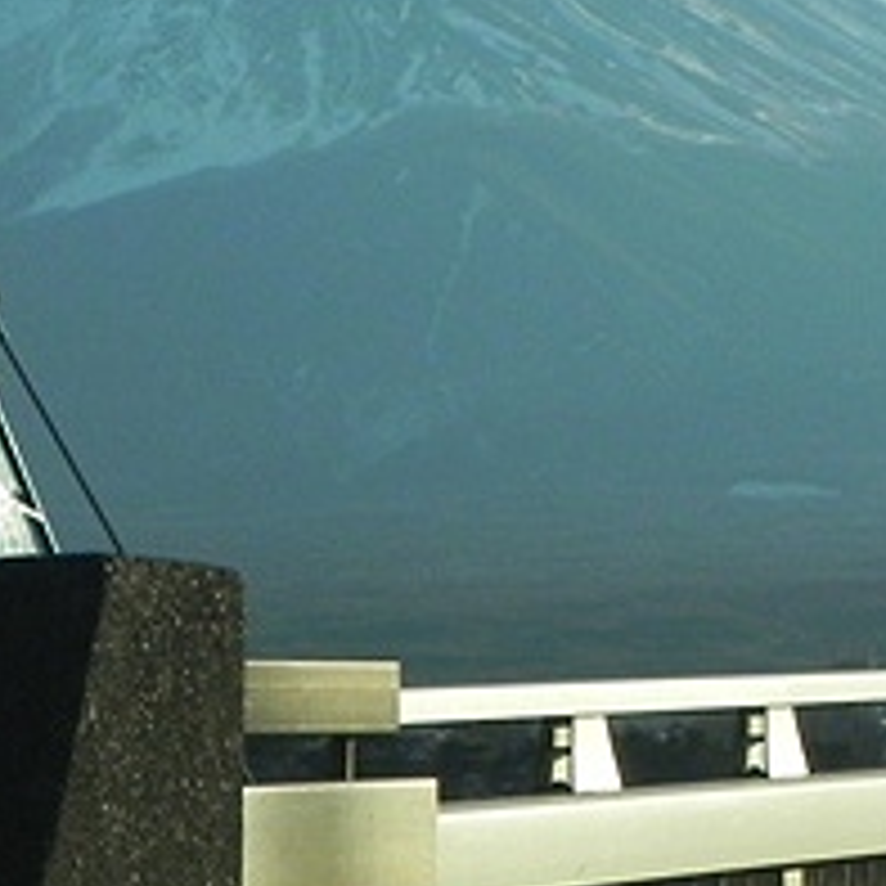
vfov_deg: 7.5
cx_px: 841
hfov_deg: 7.5
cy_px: 153
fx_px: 6718
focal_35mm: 232
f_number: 4
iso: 200
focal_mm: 15.1
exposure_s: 1/2000
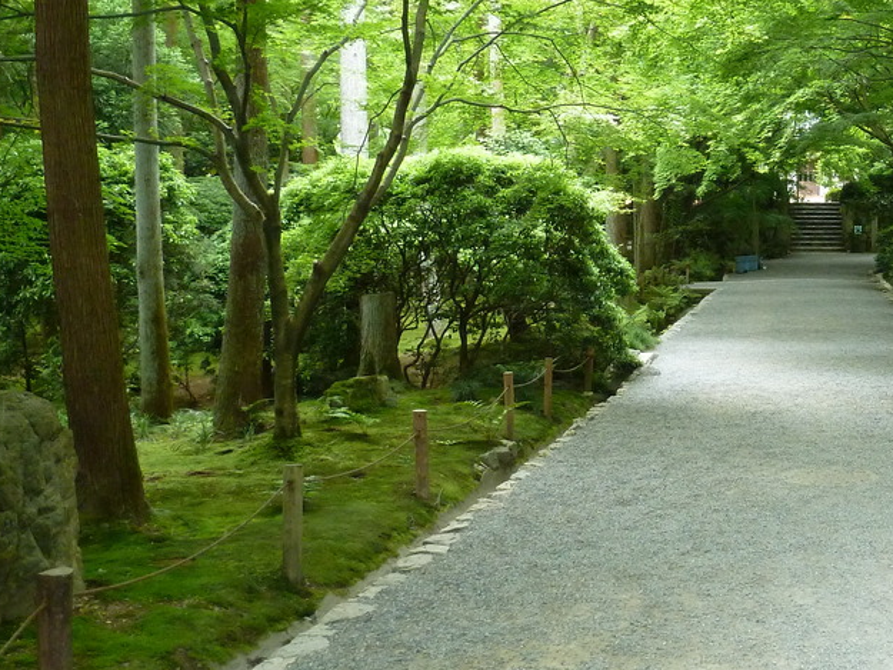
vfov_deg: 30.2
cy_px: 276
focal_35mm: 48
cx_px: 793
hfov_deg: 37.2
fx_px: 1239
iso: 250
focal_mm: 4.1
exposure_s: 1/30
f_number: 3.3
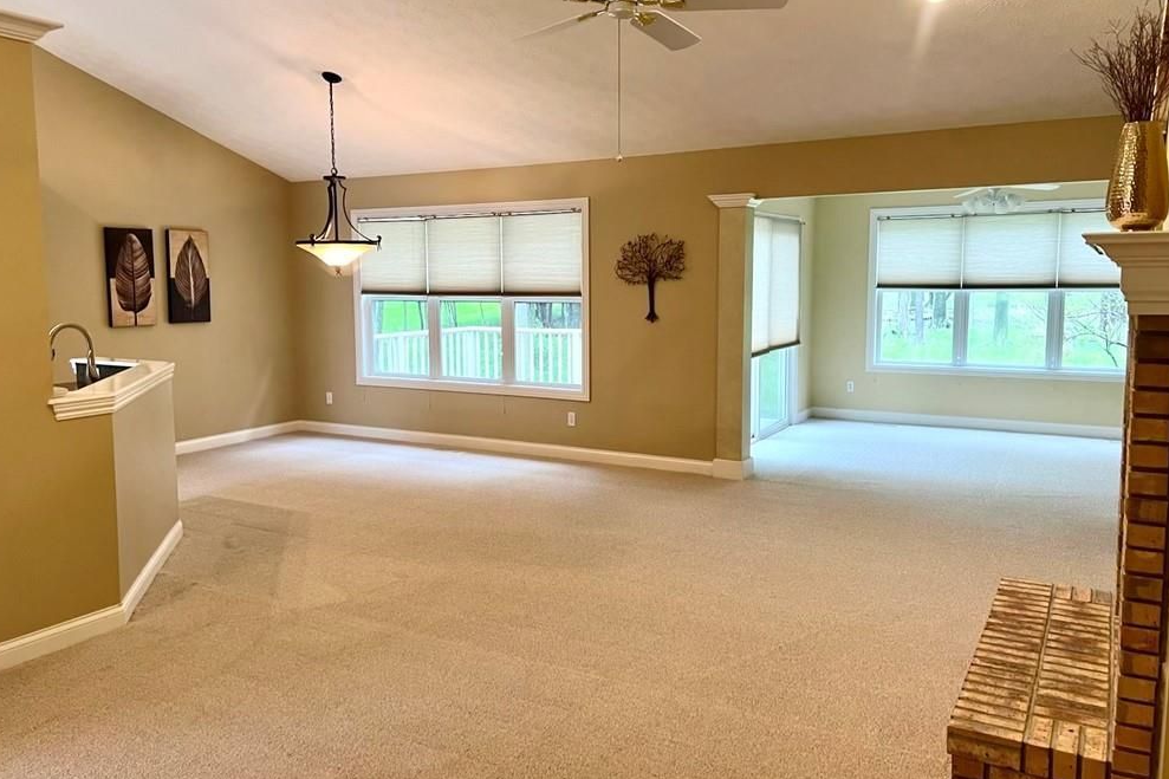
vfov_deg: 46.4
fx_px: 909
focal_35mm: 28
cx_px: 571
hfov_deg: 65.5
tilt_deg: -6.8
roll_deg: +0.6
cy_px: 376
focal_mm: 5.7
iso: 100
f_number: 1.5
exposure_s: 1/60
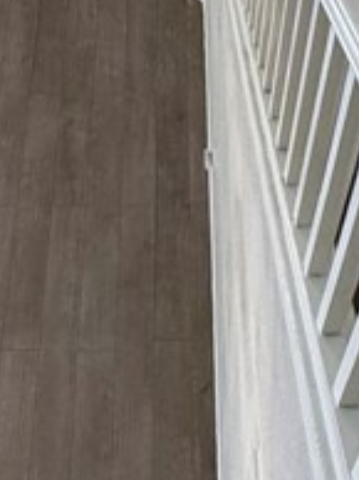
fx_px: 1026
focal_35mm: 74
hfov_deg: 19.9
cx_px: 183
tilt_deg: -43.8
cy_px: -195
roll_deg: -1.0
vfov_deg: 22.6
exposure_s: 1/94
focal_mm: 2.22
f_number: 2.2
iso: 320
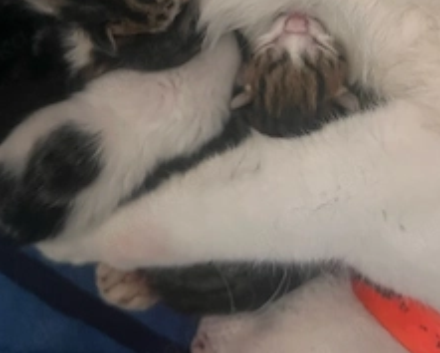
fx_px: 599
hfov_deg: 40.3
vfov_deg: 31.9
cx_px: 201
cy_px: 70
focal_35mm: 46
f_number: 1.5
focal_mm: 5.7
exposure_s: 1/40
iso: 640
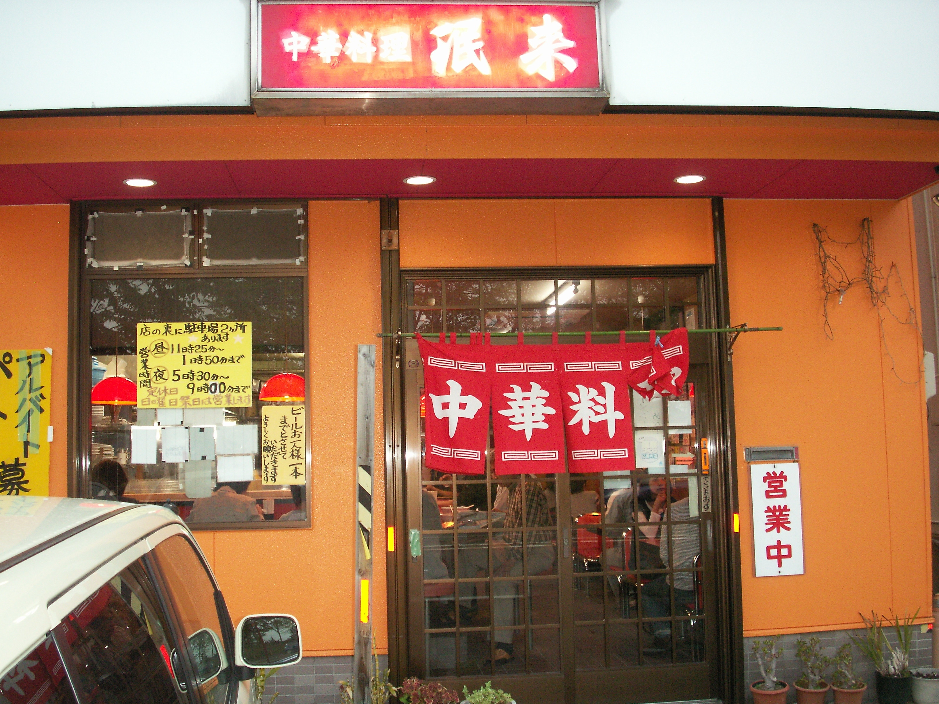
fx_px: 1004
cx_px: 470
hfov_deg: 50.1
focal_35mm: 37
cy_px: 352
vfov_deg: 38.7
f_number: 3.5
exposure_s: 1/40
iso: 160
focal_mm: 7.7
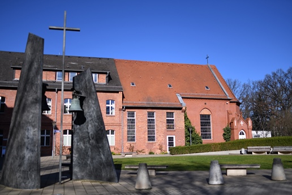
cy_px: 98
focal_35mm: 35
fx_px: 284
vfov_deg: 37.9
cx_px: 146
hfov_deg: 54.4
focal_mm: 35
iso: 100
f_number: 1.8
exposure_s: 1/6400
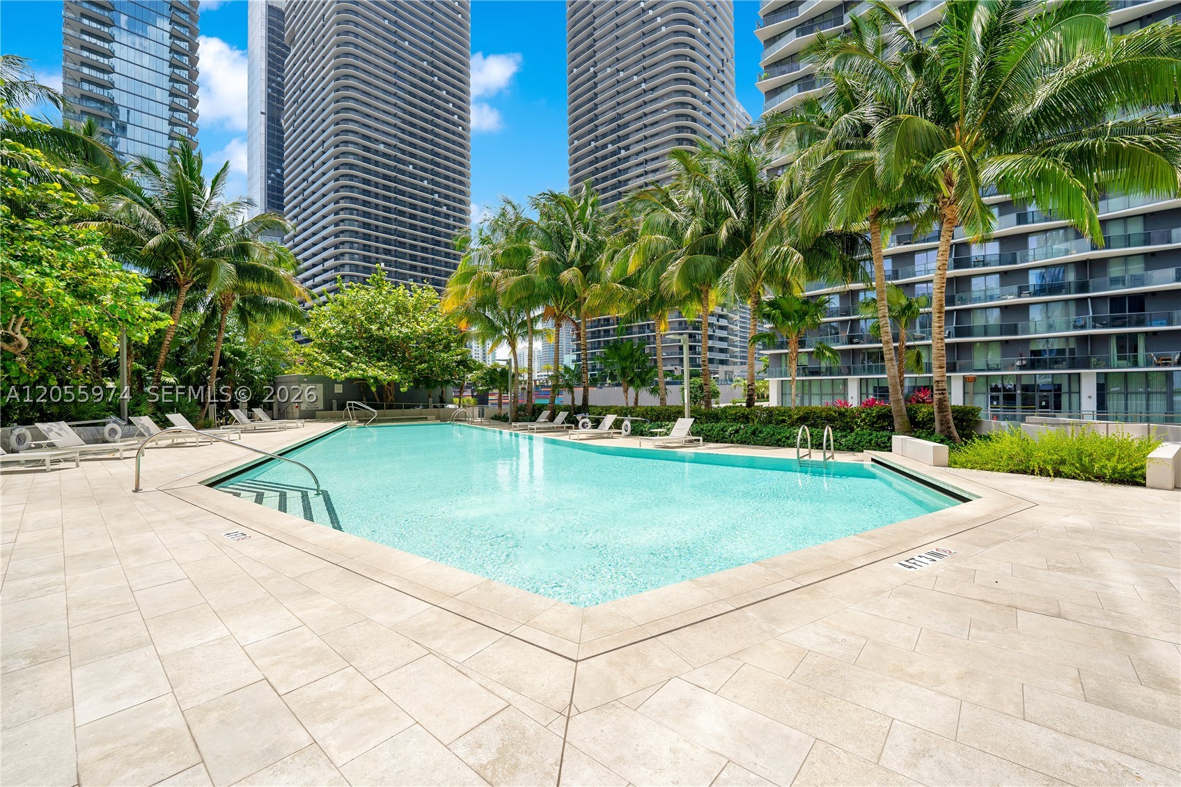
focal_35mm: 14
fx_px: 459
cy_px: 394
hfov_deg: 104.3
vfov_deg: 81.2
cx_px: 590
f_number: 5
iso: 100
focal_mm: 14
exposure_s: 1/640
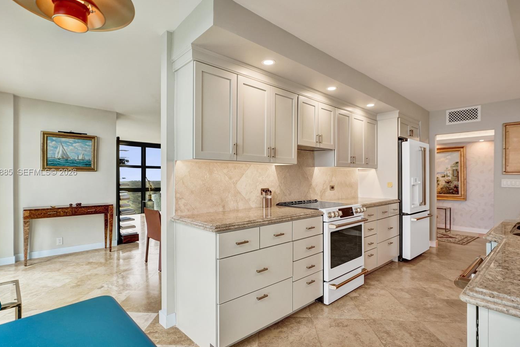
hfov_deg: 93.2
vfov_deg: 70.4
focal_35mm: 17
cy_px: 173
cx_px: 245
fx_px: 245
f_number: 4
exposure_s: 1/160
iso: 320
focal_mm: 16
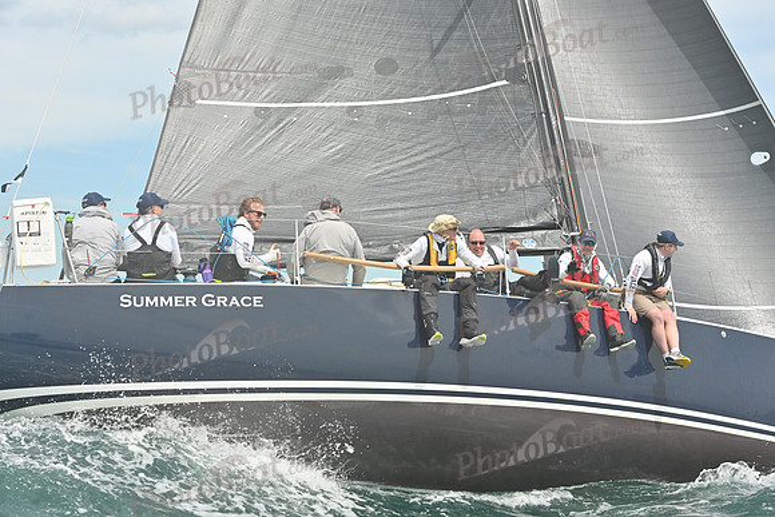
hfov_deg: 28.8
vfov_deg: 19.5
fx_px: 1507
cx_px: 388
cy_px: 258
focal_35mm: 70
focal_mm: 70
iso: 320
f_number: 8
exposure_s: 1/1250
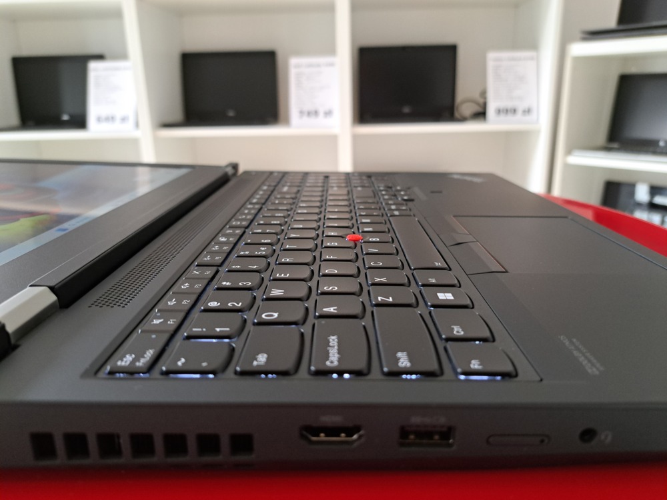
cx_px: 334
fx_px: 462
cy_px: 250
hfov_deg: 71.6
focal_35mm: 24
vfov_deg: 56.8
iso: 160
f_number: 1.8
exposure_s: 1/50
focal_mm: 5.23
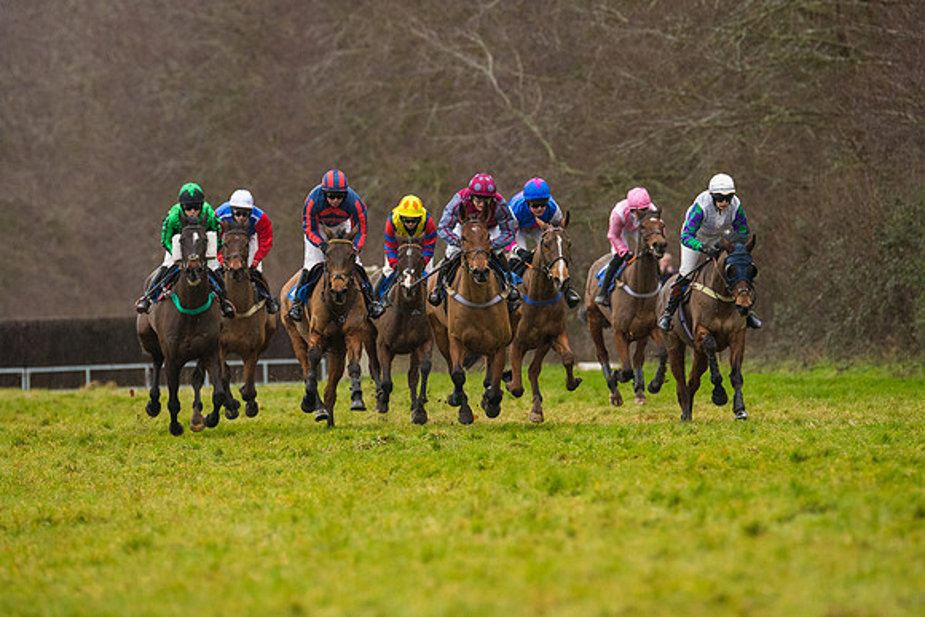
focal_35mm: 414
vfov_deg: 3.3
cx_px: 458
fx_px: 10635
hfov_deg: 5.0
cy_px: 300
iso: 2000
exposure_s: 1/1250
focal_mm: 300
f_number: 4
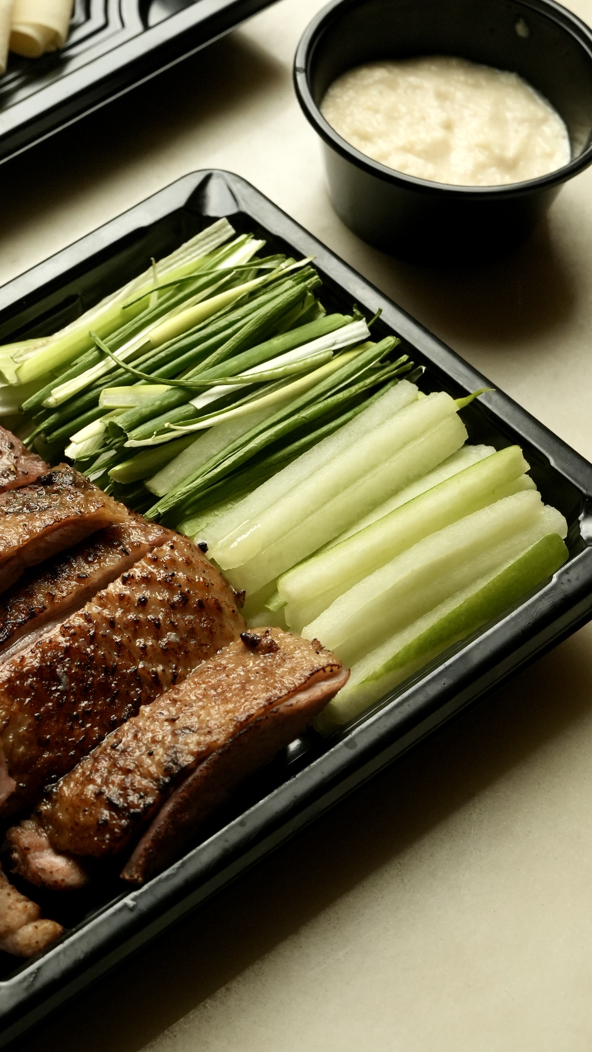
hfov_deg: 12.4
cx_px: -44
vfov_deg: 22.2
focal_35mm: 96
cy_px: 387
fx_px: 2679
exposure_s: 1/100
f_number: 10
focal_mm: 47
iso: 1250
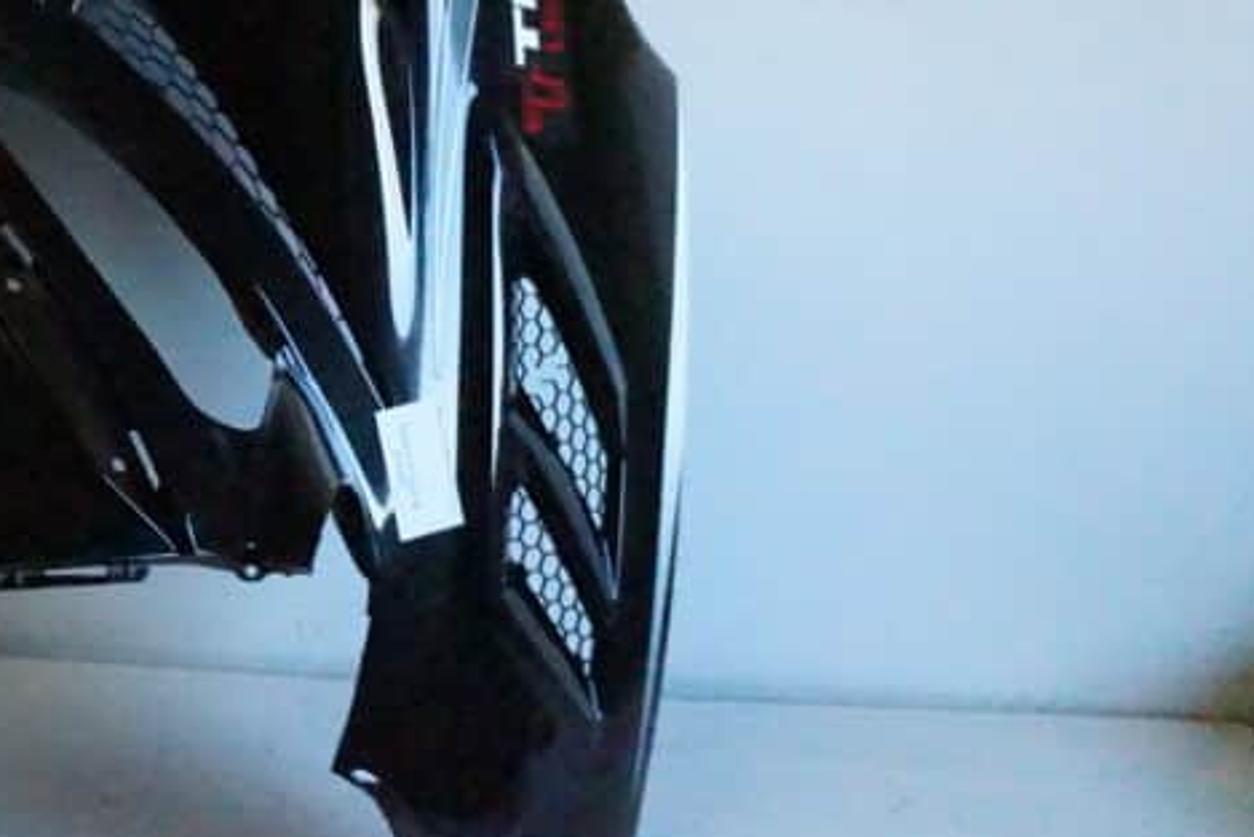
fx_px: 2056
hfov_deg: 31.3
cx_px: -13
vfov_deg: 21.9
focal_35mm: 59
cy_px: -49
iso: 16000
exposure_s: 1/1600
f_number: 3.5
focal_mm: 18
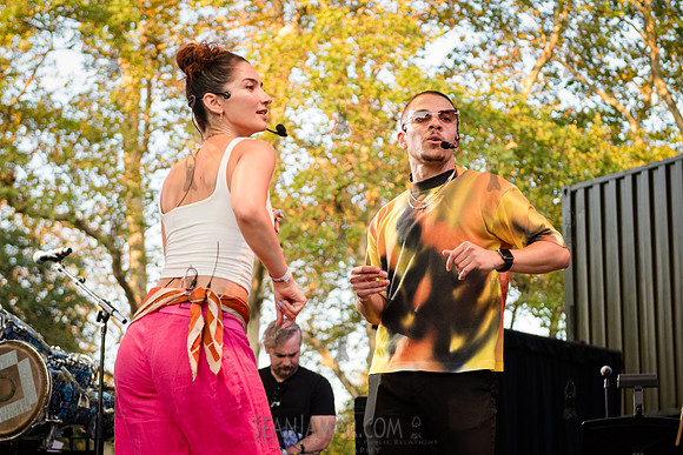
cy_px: 204
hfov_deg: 22.2
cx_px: 378
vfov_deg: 14.9
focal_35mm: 92
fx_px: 1737
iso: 2000
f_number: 4
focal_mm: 70
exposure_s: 1/800
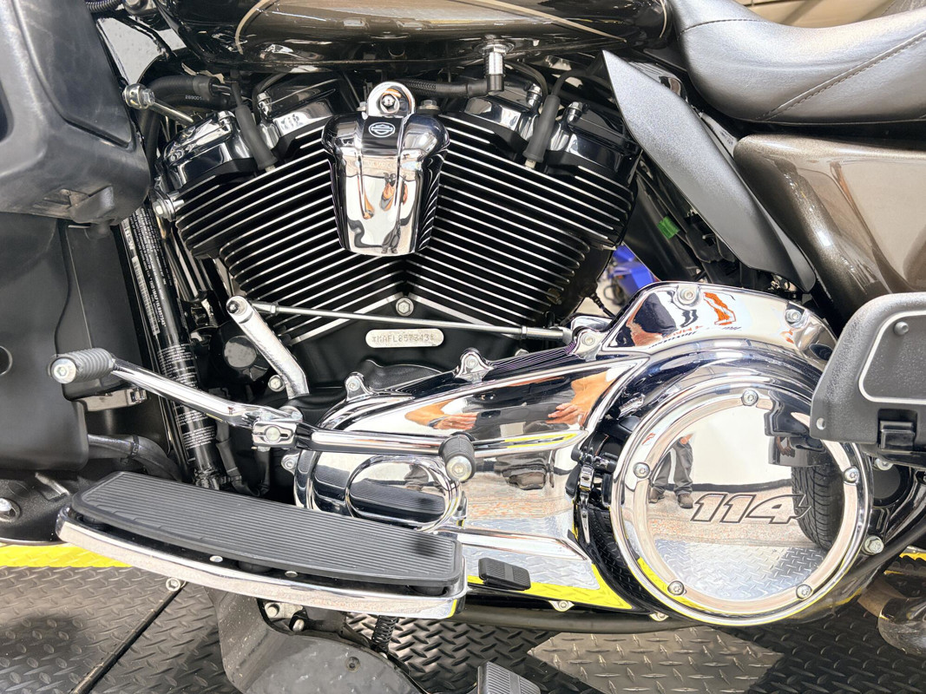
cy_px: 347
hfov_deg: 67.3
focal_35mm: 26
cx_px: 463
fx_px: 695
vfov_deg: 53.1
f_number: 1.6
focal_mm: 5.96
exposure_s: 1/60
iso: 100
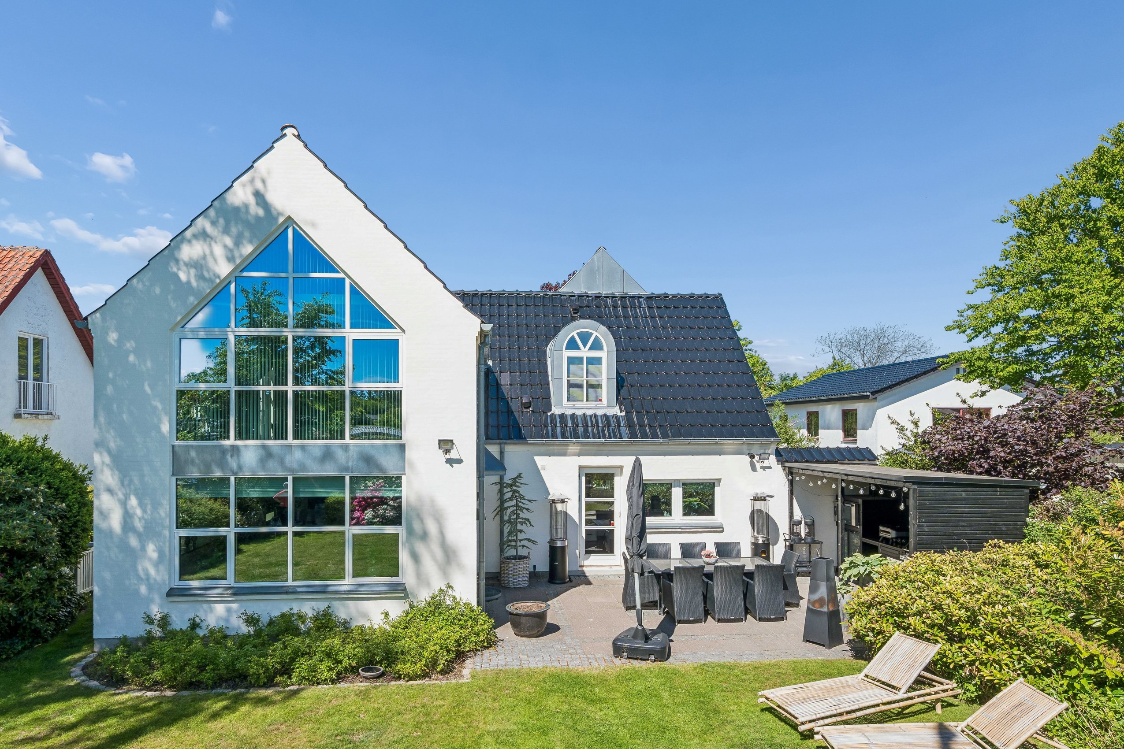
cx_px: 534
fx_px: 624
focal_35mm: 20
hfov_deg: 83.9
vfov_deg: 61.6
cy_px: 434
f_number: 10
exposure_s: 1/200
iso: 200
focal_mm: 17
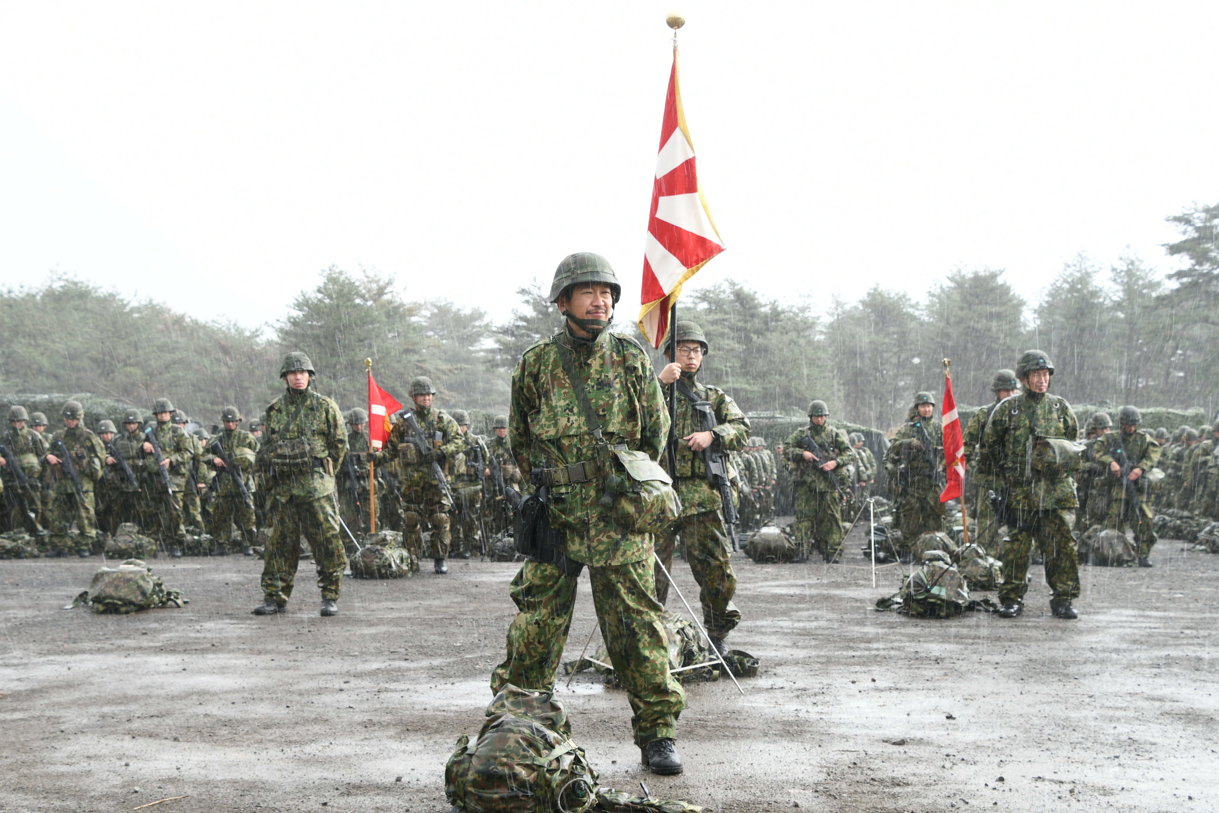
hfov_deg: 41.1
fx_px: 1625
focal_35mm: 48
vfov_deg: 28.1
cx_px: 610
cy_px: 406
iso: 200
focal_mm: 32
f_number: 8
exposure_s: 1/160
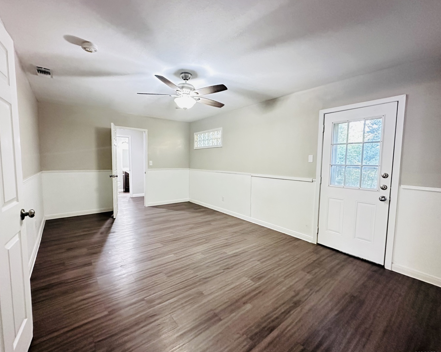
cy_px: 175
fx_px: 196
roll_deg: -0.6
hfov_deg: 96.7
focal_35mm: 15
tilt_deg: -4.3
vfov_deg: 84.0
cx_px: 208
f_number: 2.2
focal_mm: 2.22
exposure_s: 1/40
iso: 1250
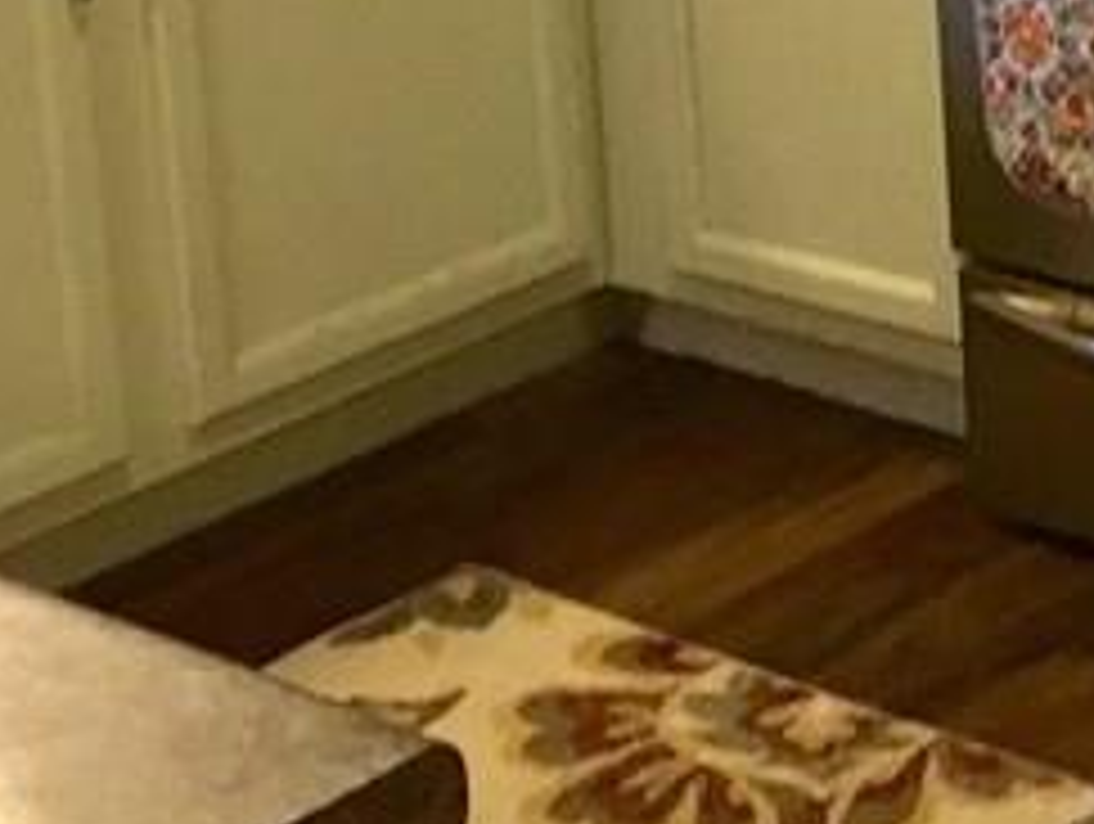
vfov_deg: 11.6
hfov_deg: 15.5
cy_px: -446
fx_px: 3861
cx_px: 1324
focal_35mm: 122
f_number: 2.2
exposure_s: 1/30
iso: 200
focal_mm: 4.15
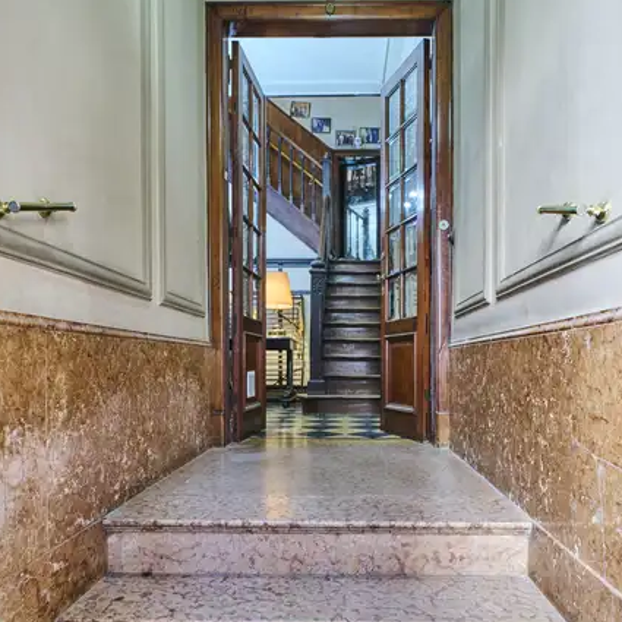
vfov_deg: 64.6
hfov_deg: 64.9
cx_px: 342
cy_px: 363
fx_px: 488
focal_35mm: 24
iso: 100
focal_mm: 15
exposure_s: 1/10
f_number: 2.8
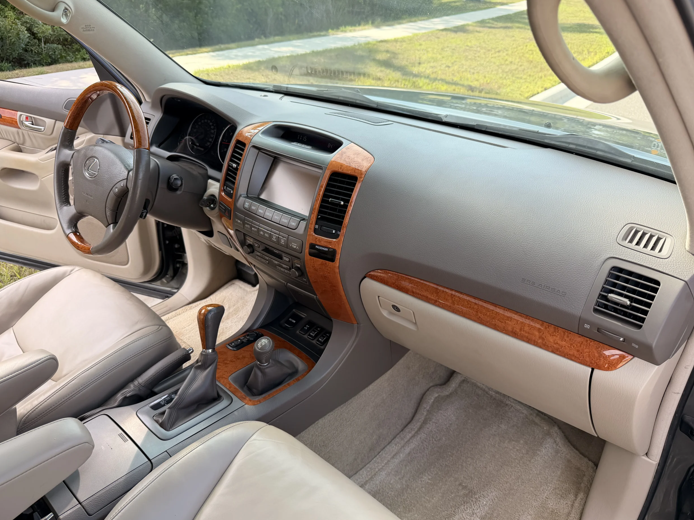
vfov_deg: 54.9
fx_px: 501
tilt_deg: -30.2
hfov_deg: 69.4
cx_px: 355
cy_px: 262
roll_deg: -0.2
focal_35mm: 25
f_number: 1.78
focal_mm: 6.76
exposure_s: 1/528
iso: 80
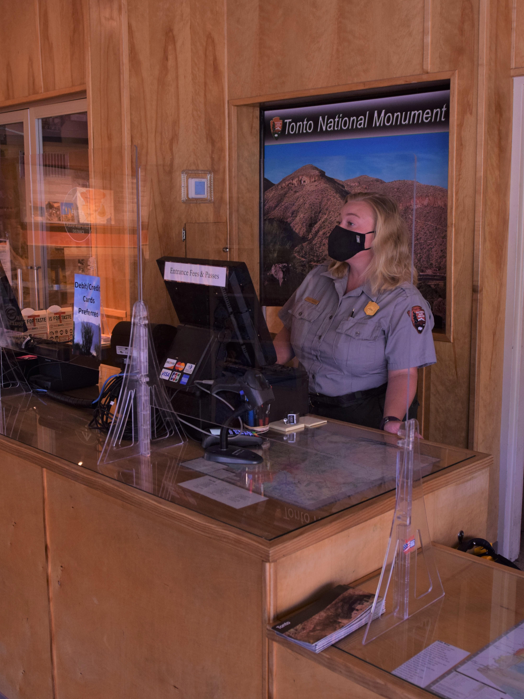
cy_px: 331
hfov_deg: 36.8
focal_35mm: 39
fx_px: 787
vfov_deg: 47.8
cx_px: 262
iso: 800
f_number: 4.5
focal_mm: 24
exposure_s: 1/160
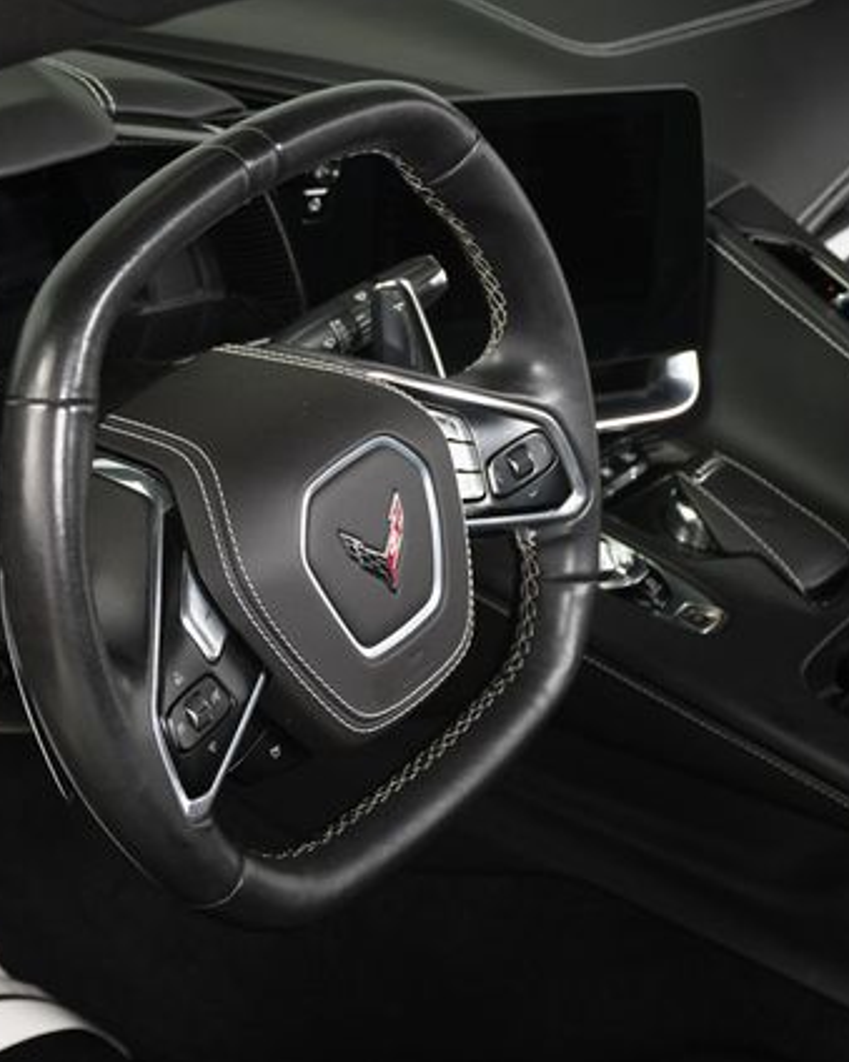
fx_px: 2671
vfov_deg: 22.5
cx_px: 123
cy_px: 531
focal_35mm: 85
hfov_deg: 17.8
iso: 100
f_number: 4.5
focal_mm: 40
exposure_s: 1/160
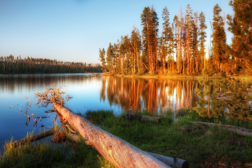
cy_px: 84
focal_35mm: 28
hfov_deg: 65.5
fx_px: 196
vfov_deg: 46.4
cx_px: 126
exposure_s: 1/8
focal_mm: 28
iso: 50
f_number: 16
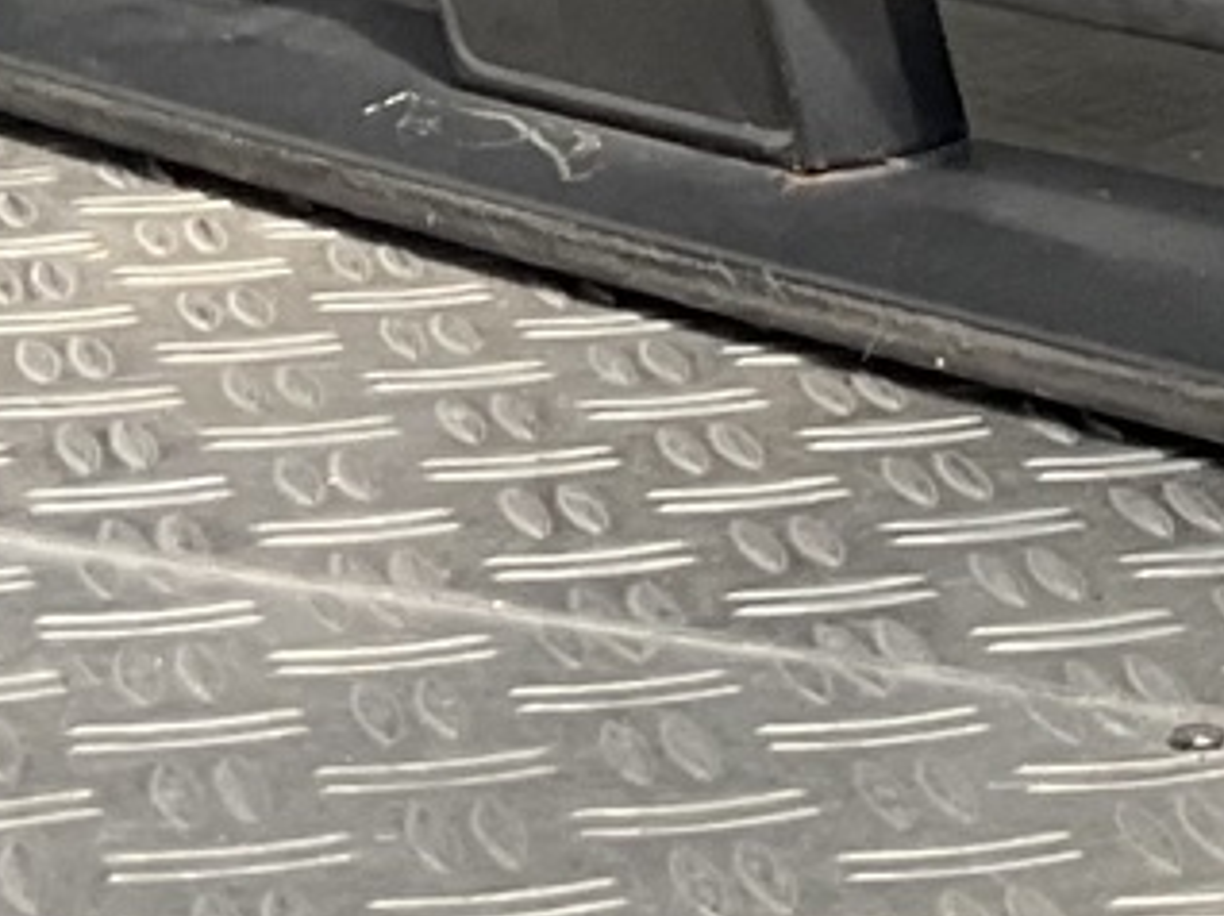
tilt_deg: -3.7
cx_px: 2282
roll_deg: -2.3
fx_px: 6501
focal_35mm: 184
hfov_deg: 10.1
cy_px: -801
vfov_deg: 7.8
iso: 16
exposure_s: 1/299
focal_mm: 3
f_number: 1.8
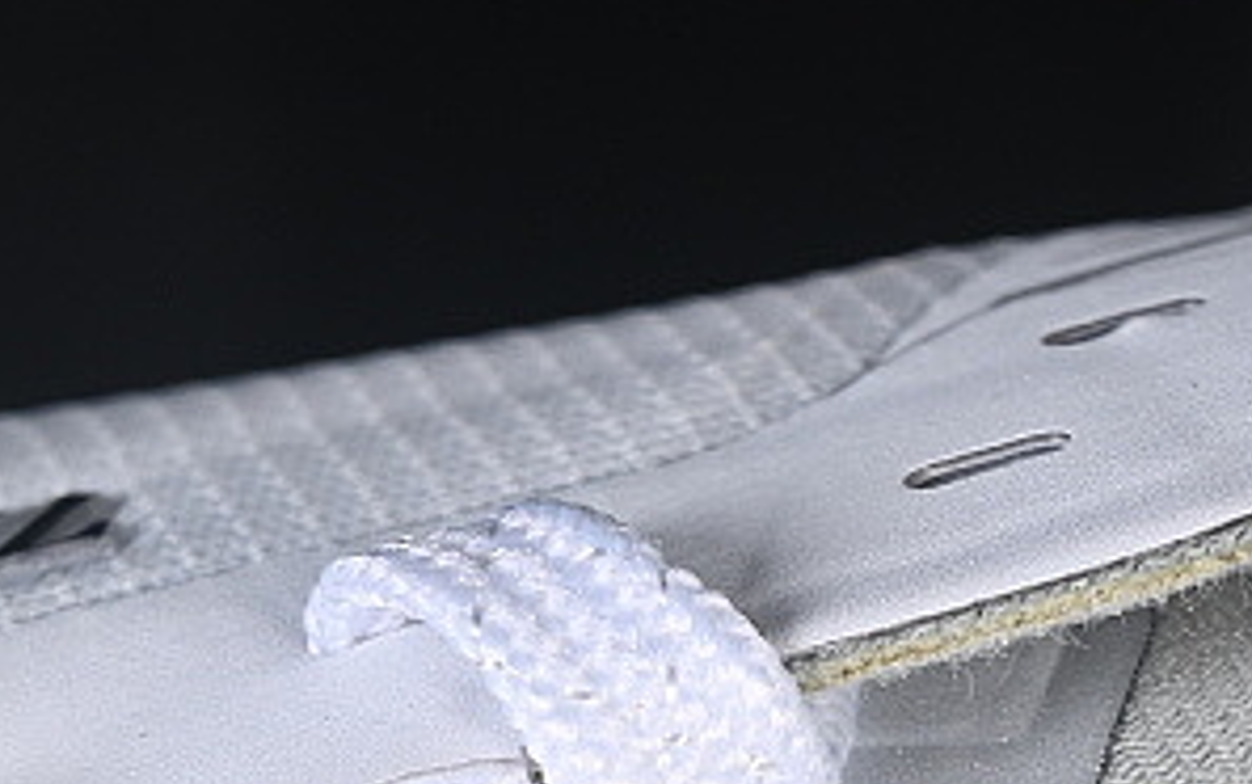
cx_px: 708
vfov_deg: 4.7
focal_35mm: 278
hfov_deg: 7.5
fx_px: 9491
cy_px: 1454
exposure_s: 1/80
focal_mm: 50
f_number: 7.1
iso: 160
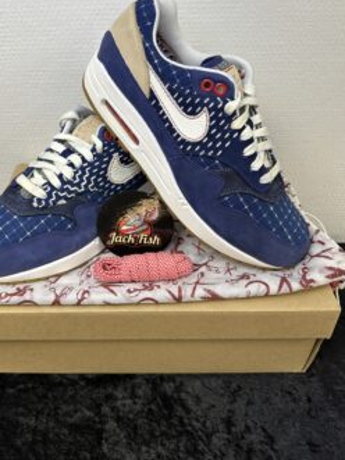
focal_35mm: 29
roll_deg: +0.1
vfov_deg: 61.2
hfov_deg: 48.0
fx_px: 386
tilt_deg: -36.4
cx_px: 142
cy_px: 185
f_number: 1.78
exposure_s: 1/100
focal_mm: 6.86
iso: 64
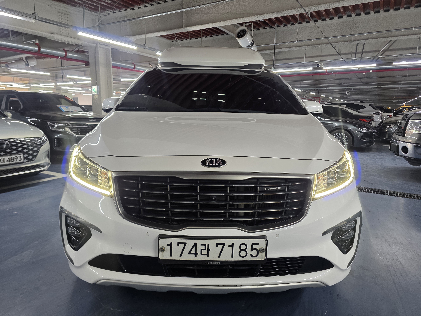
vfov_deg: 58.9
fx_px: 280
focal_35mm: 23
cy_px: 158
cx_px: 210
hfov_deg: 73.9
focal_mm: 6.3
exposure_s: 1/120
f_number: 1.7
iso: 200
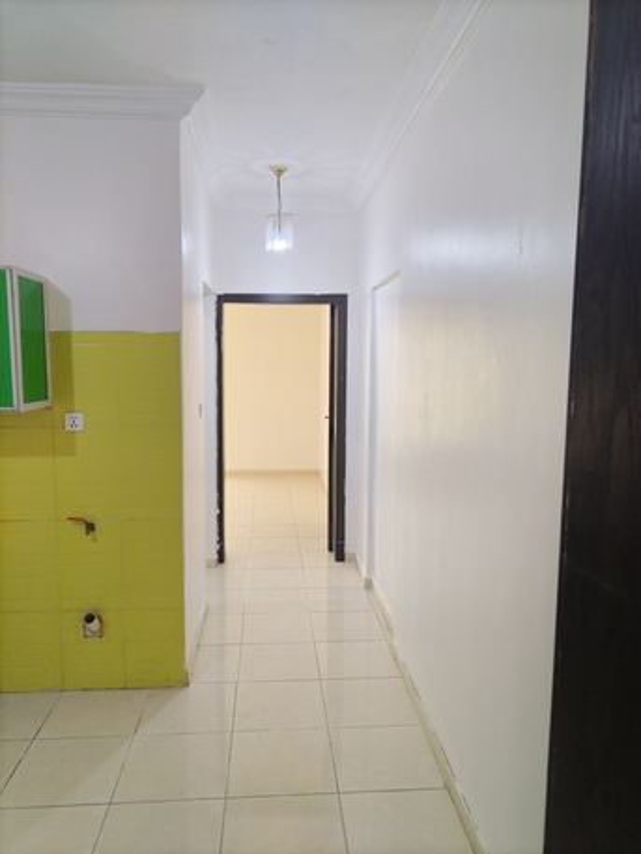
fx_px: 642
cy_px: 427
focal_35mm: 26
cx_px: 320
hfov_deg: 53.1
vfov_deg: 67.3
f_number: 1.8
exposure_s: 1/50
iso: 461
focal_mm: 4.7
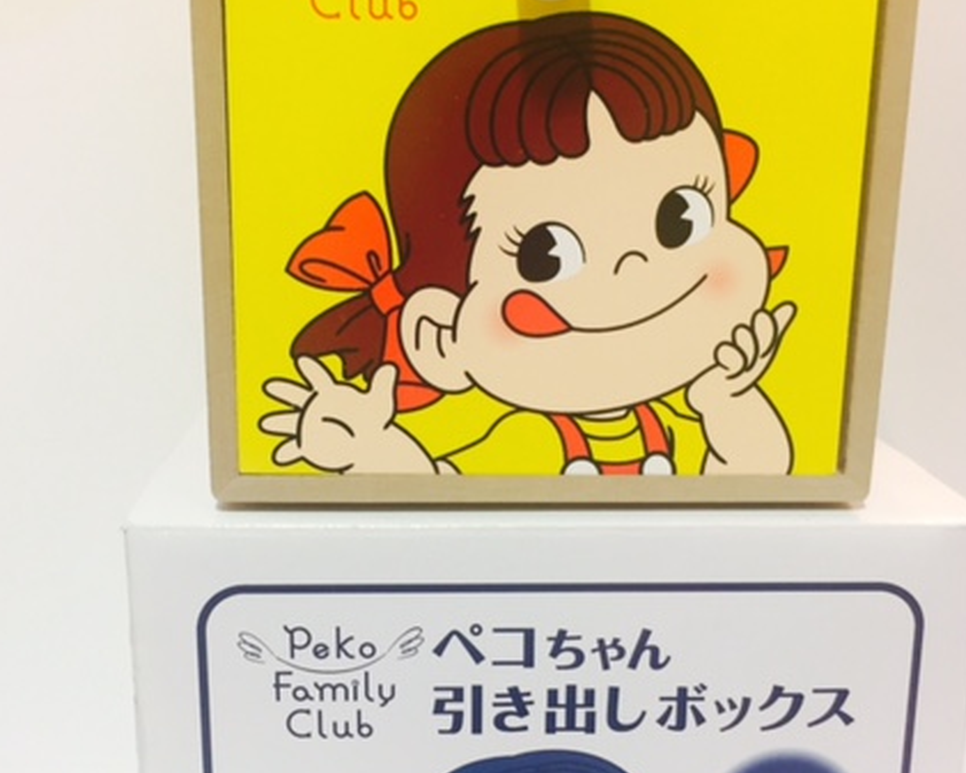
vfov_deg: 34.9
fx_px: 1230
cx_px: 429
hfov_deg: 42.8
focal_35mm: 43
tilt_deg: -10.5
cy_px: 429
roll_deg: -0.6
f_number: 2.2
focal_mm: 4.15
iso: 80
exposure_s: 1/33
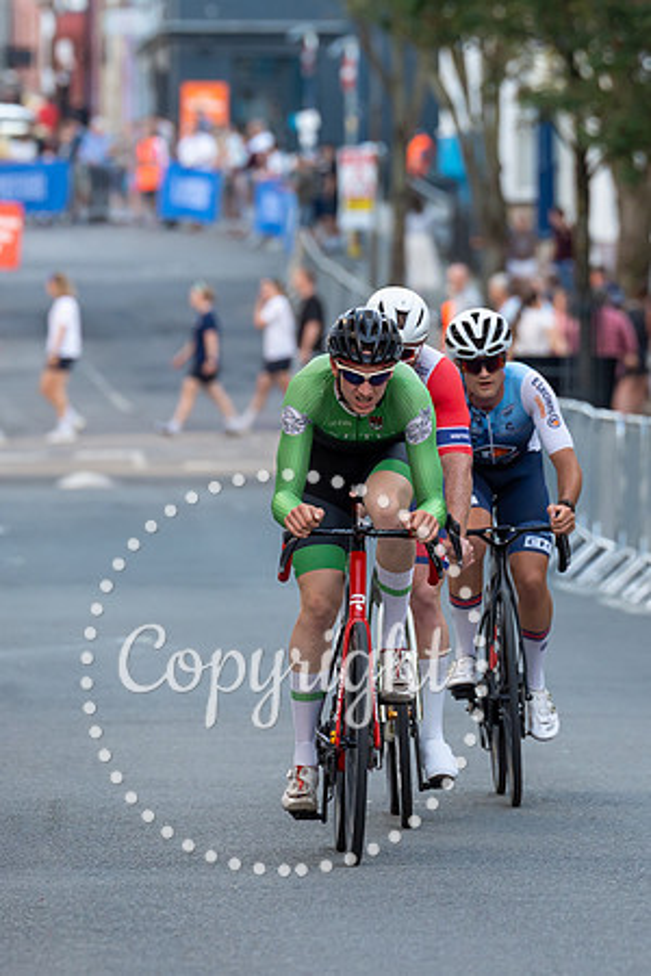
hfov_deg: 3.3
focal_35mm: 411
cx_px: 316
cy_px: 517
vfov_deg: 5.0
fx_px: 11134
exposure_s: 1/640
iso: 1000
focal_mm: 200
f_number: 4
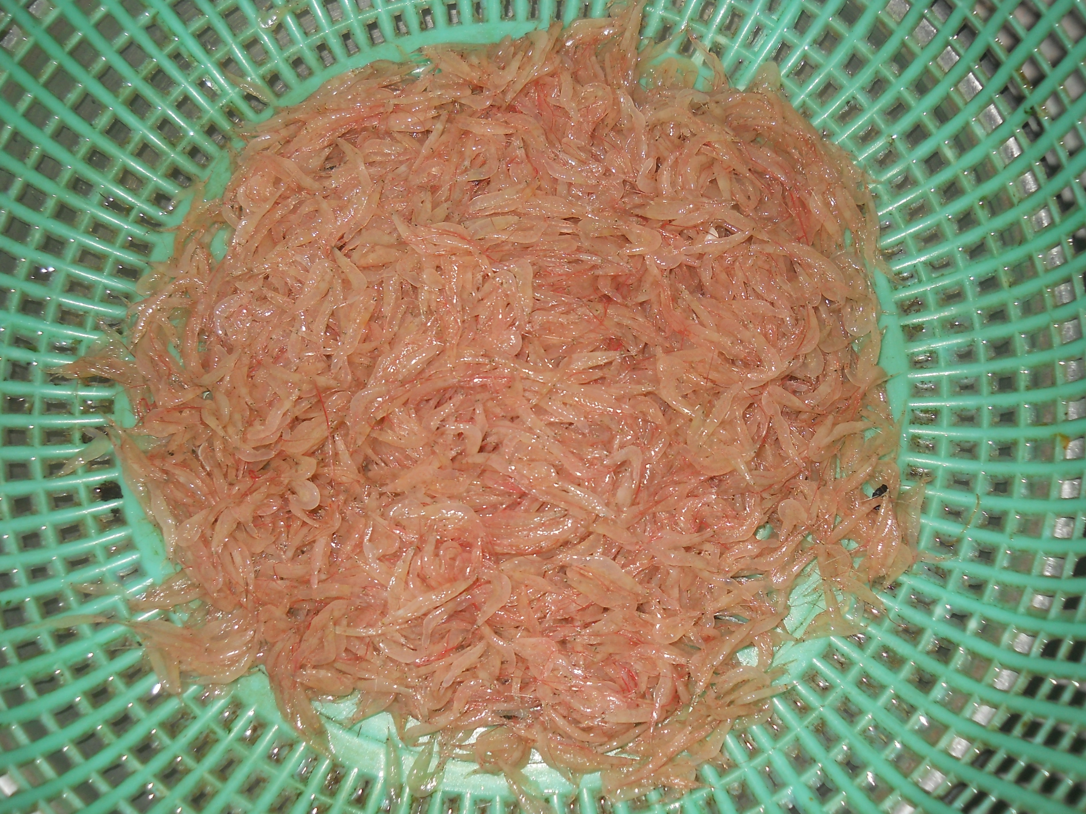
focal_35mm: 41
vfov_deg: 35.1
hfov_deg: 45.8
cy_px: 407
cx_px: 543
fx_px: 1286
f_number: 5.5
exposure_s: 1/30
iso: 80
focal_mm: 6.72
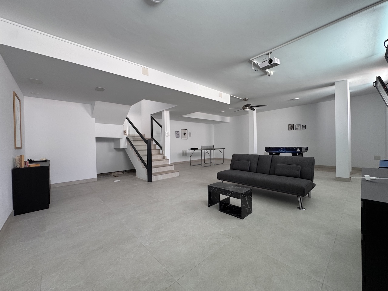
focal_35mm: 14
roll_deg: +1.1
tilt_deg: -0.2
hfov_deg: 102.1
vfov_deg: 85.7
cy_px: 146
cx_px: 194
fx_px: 157
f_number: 2.2
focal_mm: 2.22
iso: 80
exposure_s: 1/99
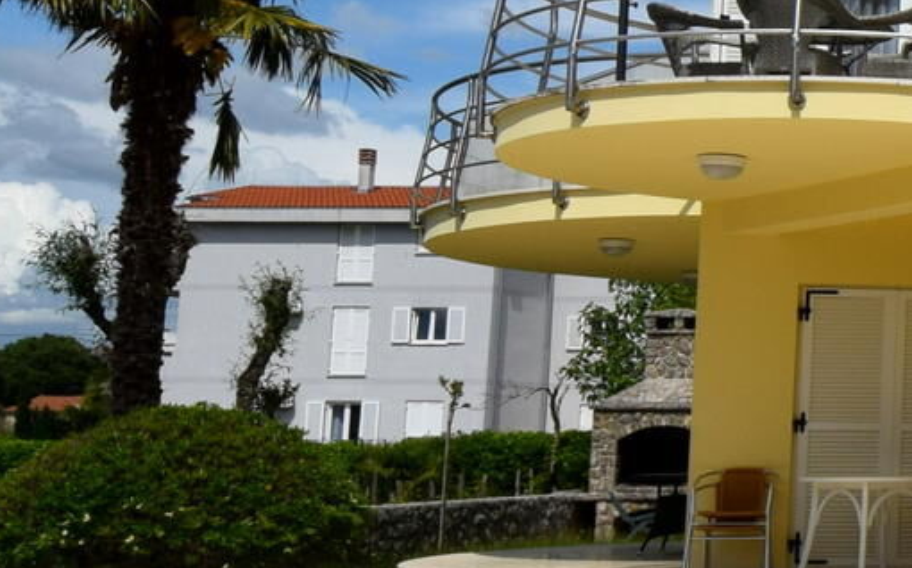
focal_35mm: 72
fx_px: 1788
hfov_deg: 22.4
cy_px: 154
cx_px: 1438
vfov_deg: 18.0
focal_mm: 10
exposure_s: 1/500
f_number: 11
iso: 200
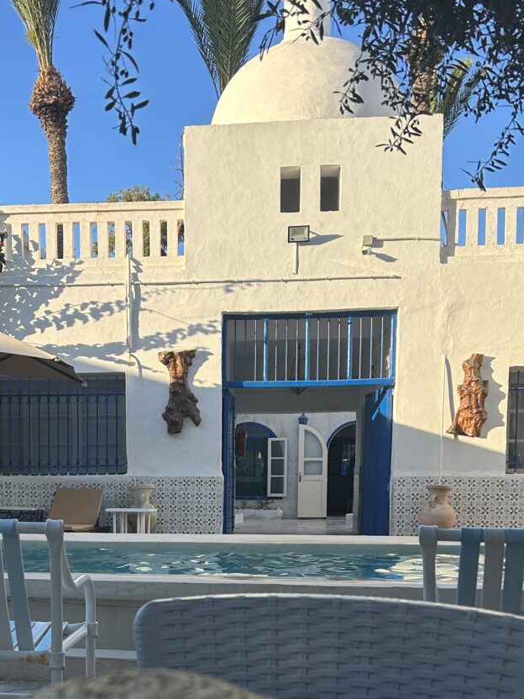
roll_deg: +0.4
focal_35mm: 48
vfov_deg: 38.0
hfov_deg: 29.9
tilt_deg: -3.0
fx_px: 969
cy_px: 570
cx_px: 155
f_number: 1.5
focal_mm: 5.7
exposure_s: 1/2299
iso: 50
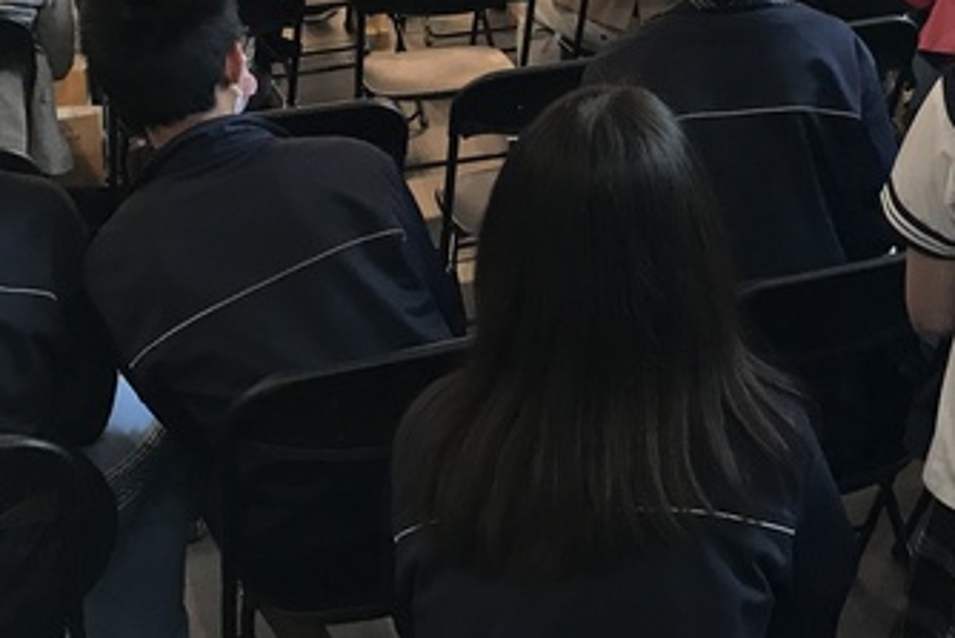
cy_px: -67
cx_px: 841
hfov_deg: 31.5
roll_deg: +0.6
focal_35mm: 61
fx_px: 1619
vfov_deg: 21.2
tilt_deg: -11.7
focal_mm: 3.99
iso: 80
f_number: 1.8
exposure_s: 1/15
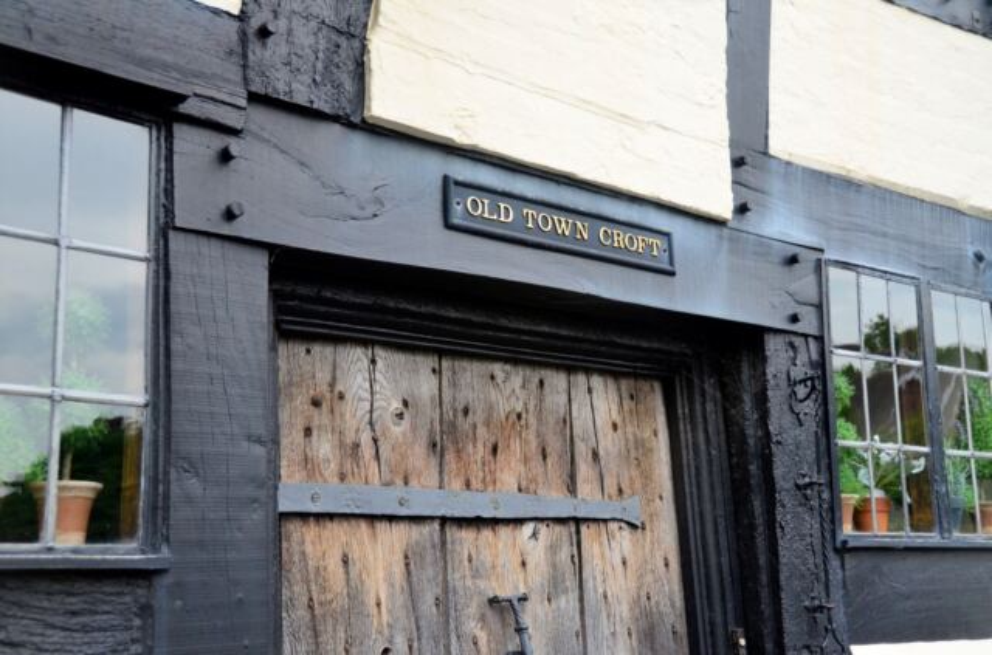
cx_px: 496
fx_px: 1195
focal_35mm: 44
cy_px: 328
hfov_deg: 45.1
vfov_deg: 30.7
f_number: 4
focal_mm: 29
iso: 800
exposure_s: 1/1600
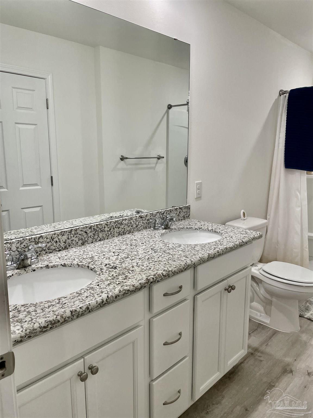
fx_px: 313
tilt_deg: -9.2
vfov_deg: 67.3
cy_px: 209
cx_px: 156
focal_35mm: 26
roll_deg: -0.5
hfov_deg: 53.1
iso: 100
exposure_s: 1/120
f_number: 1.6
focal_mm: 4.2
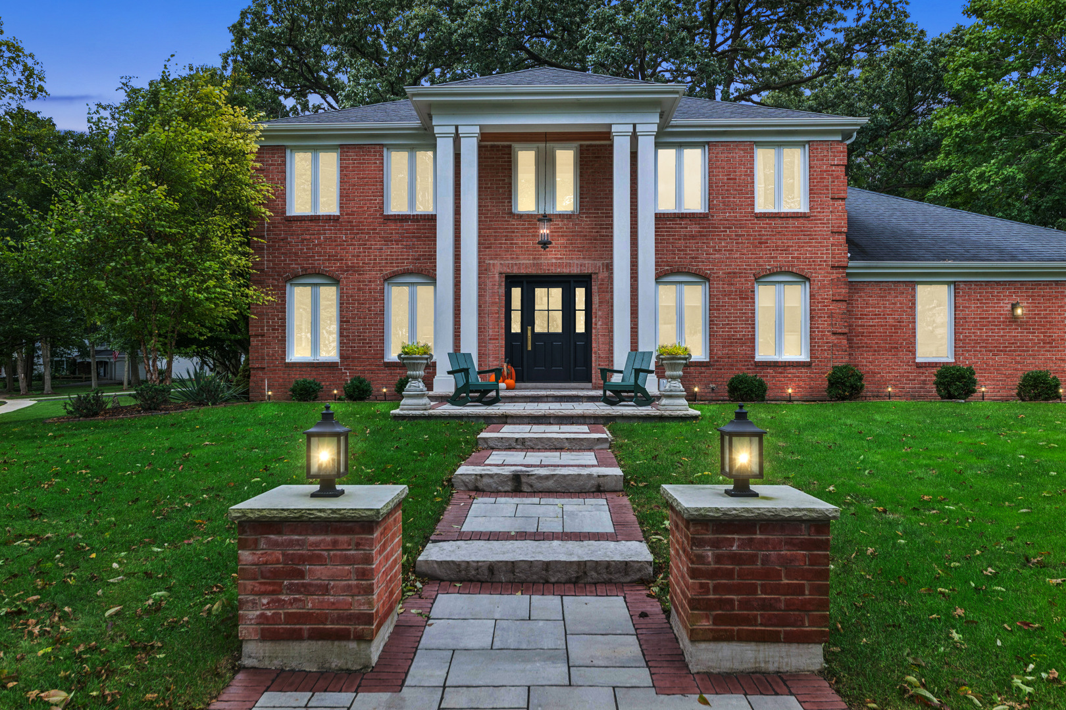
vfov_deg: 53.1
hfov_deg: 73.7
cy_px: 355
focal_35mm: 24
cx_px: 533
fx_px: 711
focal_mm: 24
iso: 100
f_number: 13
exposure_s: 1/25
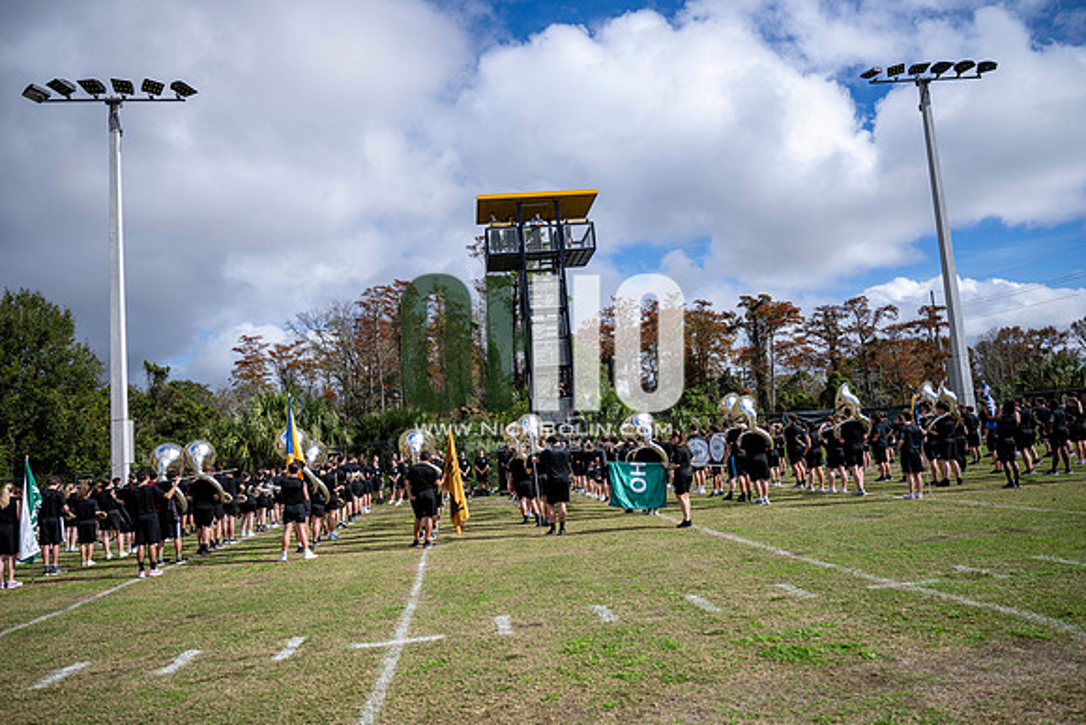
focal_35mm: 24
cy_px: 362
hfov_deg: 73.7
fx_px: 724
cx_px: 543
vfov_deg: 53.2
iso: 64
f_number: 2.8
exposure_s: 1/1250
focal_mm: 24
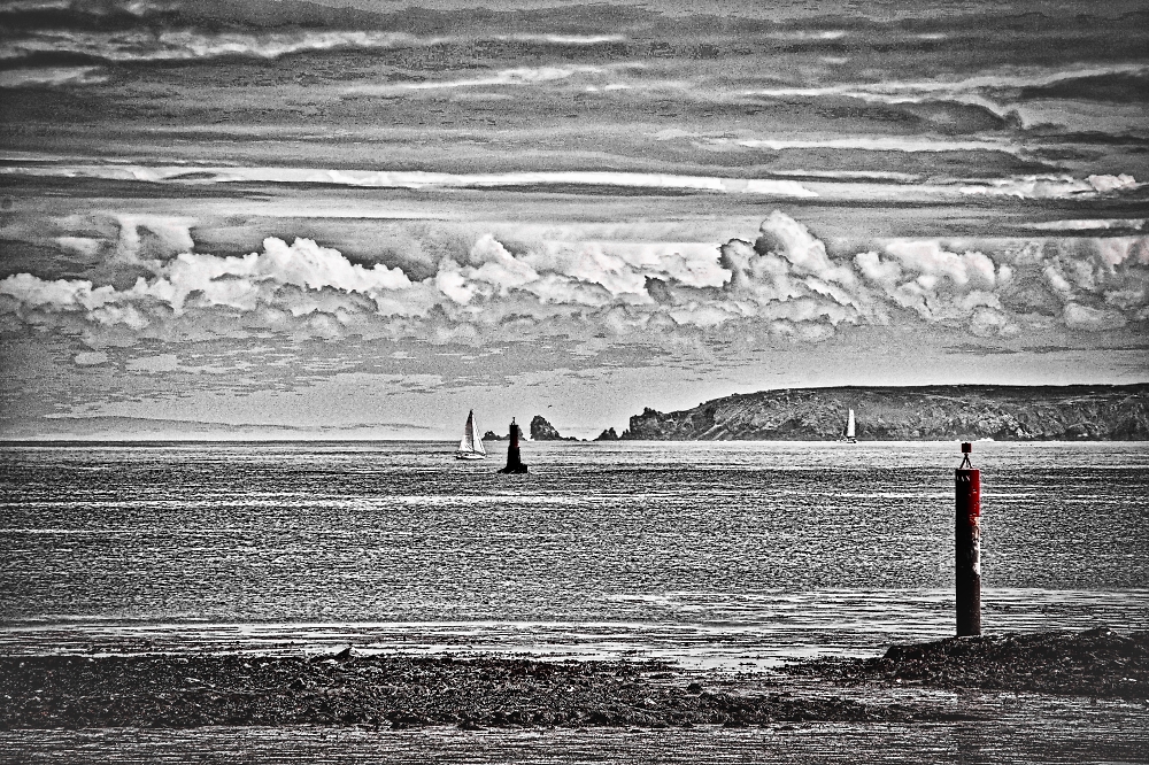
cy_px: 382
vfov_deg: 4.4
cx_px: 574
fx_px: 10050
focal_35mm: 315
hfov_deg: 6.5
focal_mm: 210
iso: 200
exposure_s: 1/400
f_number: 11
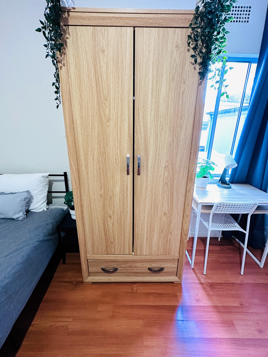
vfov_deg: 98.1
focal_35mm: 15
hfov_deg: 81.7
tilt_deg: -17.0
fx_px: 155
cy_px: 170
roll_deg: -1.1
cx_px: 135
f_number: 2.2
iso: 500
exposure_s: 1/50
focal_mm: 2.22
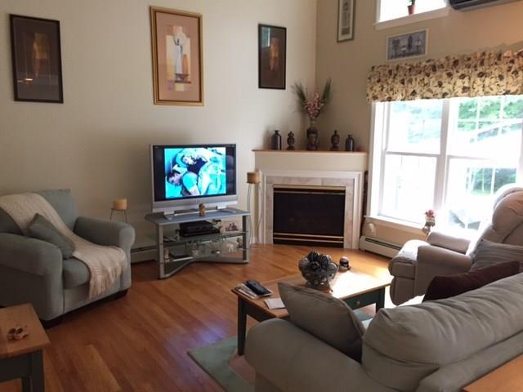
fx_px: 438
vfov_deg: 48.2
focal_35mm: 29
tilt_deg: -10.6
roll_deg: +0.3
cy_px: 196
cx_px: 262
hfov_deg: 61.7
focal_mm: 4.15
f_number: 2.2
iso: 160
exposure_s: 1/30
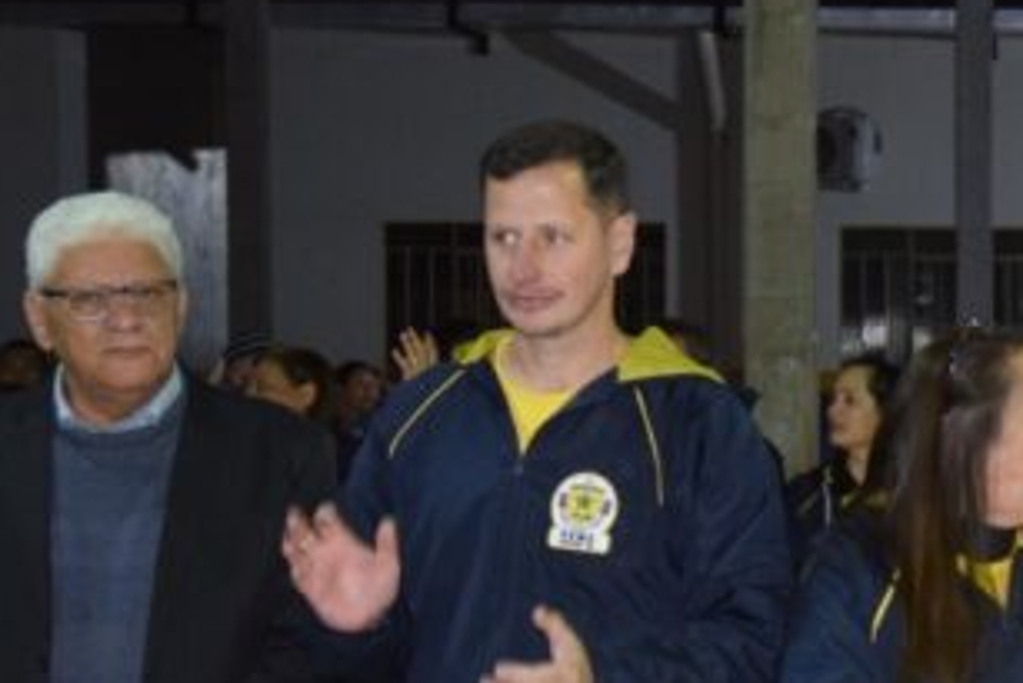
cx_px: 1376
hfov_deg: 17.3
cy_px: 560
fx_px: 3127
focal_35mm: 110
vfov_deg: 12.4
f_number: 3.5
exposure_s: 1/60
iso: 1250
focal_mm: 22
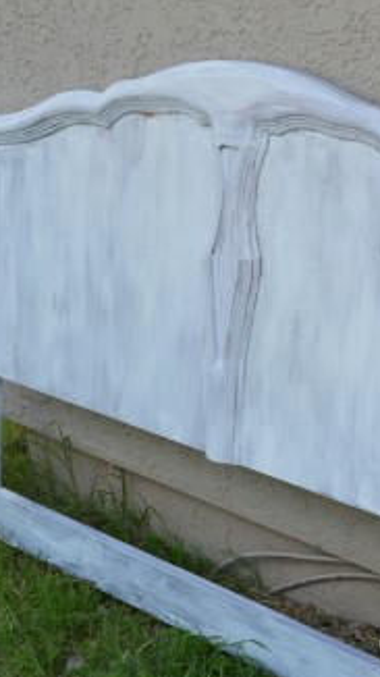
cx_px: 343
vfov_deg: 27.5
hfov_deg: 15.5
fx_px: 1381
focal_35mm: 77
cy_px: 338
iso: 160
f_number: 5.6
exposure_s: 1/125
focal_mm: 32
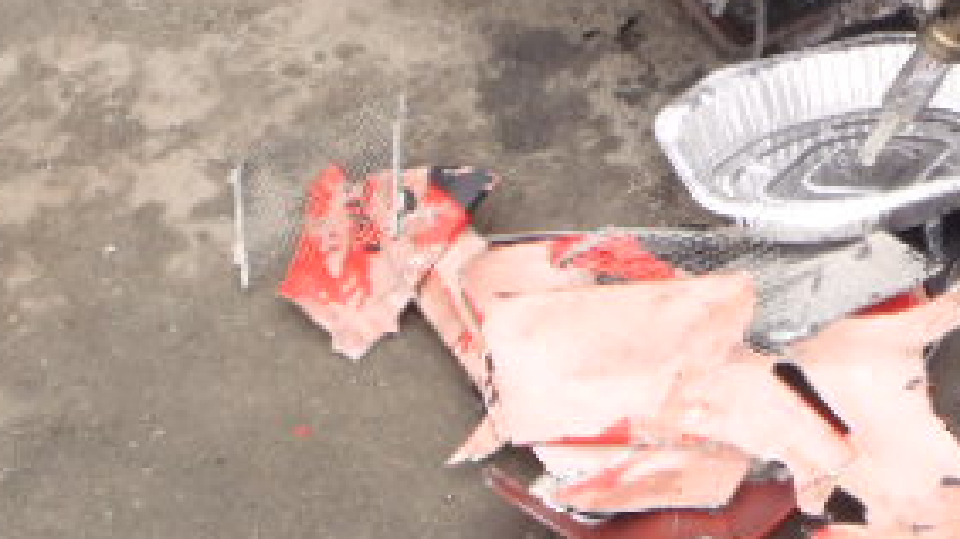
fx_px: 1756
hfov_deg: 30.3
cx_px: 655
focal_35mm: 69
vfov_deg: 16.7
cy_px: -102
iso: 100
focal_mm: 5
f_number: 3.5
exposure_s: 1/50
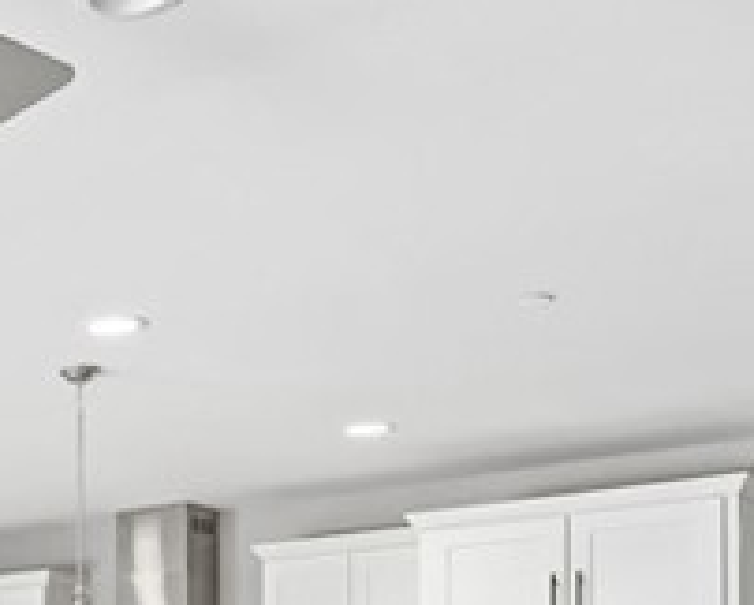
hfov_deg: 21.2
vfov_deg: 18.5
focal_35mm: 76
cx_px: -377
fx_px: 1698
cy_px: 822
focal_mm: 16
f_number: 8
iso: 400
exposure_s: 1/30
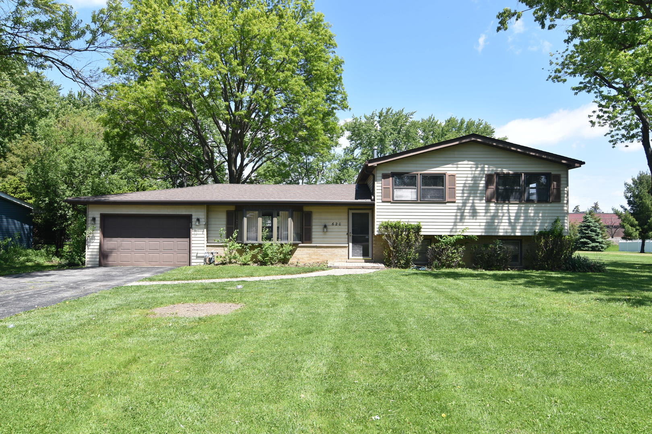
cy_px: 217
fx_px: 435
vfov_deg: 53.1
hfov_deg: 73.7
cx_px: 326
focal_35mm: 24
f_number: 8
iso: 125
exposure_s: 1/250
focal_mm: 16
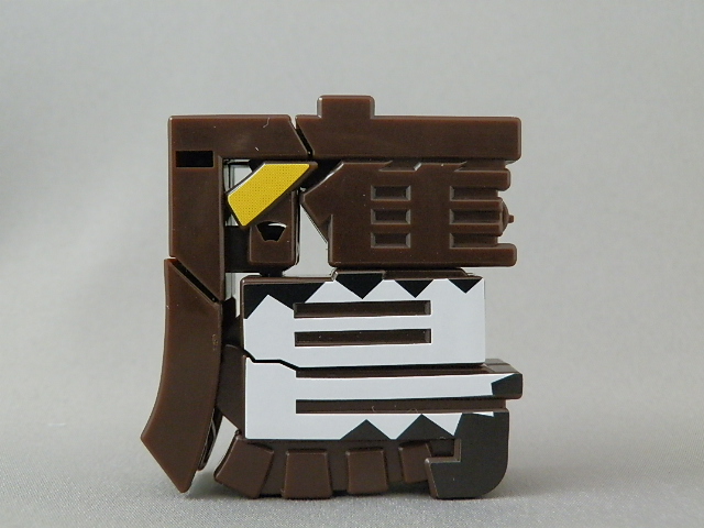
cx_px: 352
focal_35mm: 34
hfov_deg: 54.0
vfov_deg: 41.8
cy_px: 264
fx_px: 691
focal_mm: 6.17
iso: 320
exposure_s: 1/8
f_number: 3.5
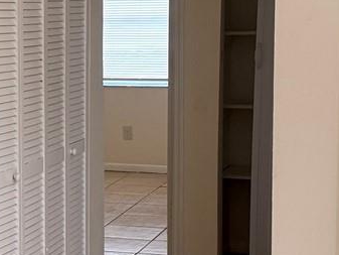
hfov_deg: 16.7
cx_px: -42
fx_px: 1117
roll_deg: +0.9
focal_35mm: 114
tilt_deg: -5.6
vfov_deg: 13.0
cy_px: 131
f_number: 1.78
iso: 200
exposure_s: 1/60
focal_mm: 6.76
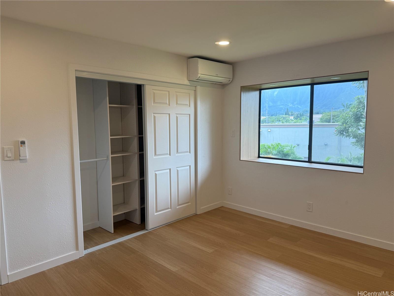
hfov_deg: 71.6
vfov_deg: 56.8
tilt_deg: -4.7
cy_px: 148
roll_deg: +0.7
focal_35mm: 24
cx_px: 197
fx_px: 273
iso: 100
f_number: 1.78
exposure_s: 1/202
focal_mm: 6.76
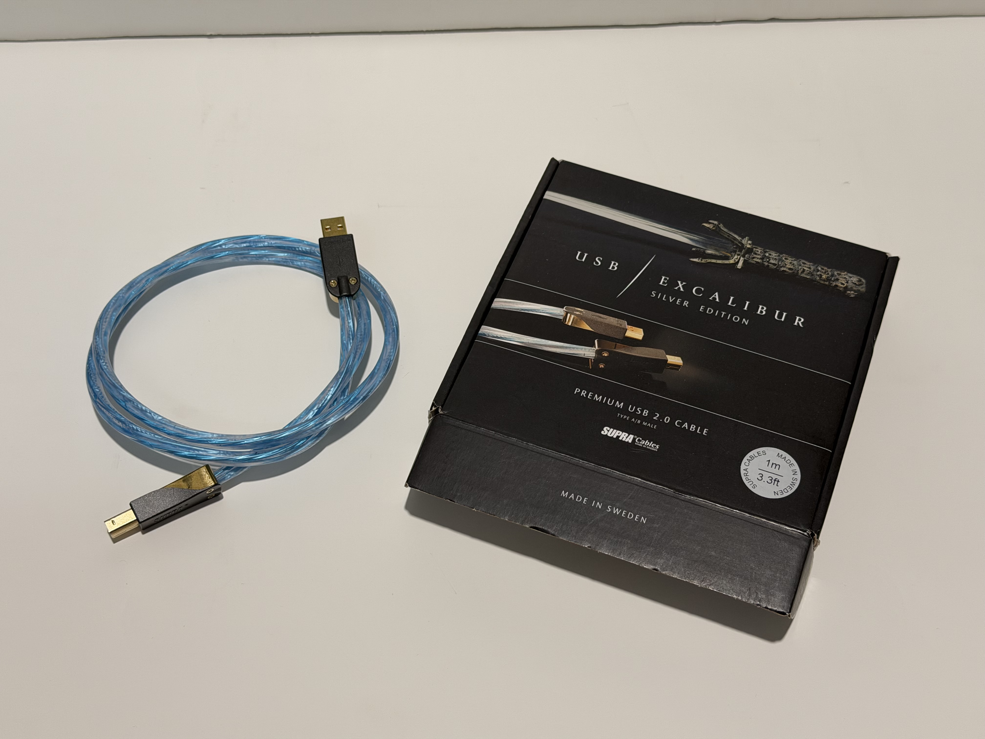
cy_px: 370
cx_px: 492
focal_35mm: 48
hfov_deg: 39.7
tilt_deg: -54.8
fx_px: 1366
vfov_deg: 30.3
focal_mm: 6.76
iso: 200
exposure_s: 1/60
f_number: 1.78
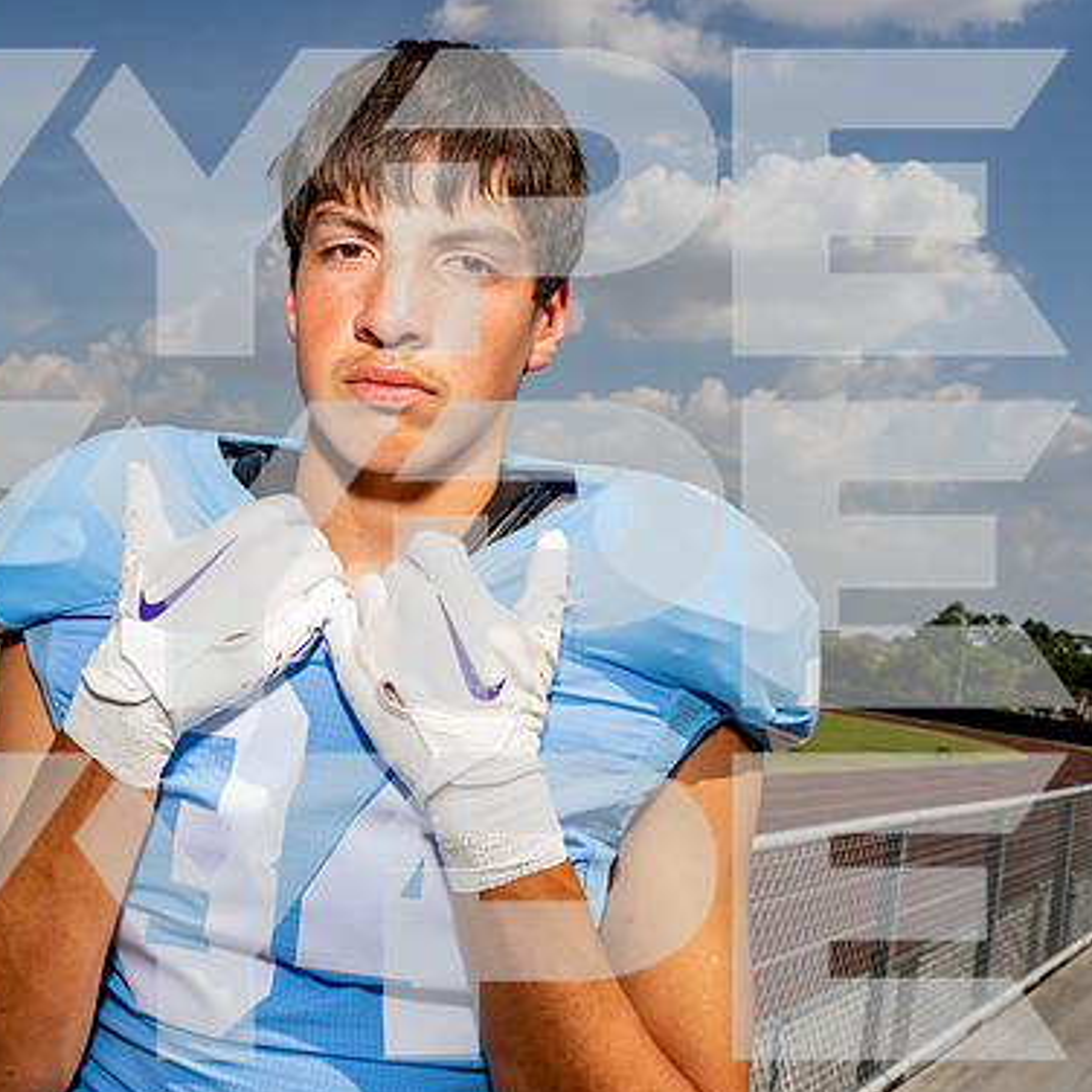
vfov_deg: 43.9
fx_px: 1356
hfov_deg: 43.1
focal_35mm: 38
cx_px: 337
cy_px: 556
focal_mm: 29
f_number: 11
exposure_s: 1/250
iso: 125
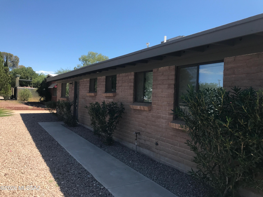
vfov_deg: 49.7
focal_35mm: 28
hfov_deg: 63.4
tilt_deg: -0.3
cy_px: 98
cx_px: 132
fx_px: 213
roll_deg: -4.7
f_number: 1.8
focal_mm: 3.99
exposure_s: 1/1312
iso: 20
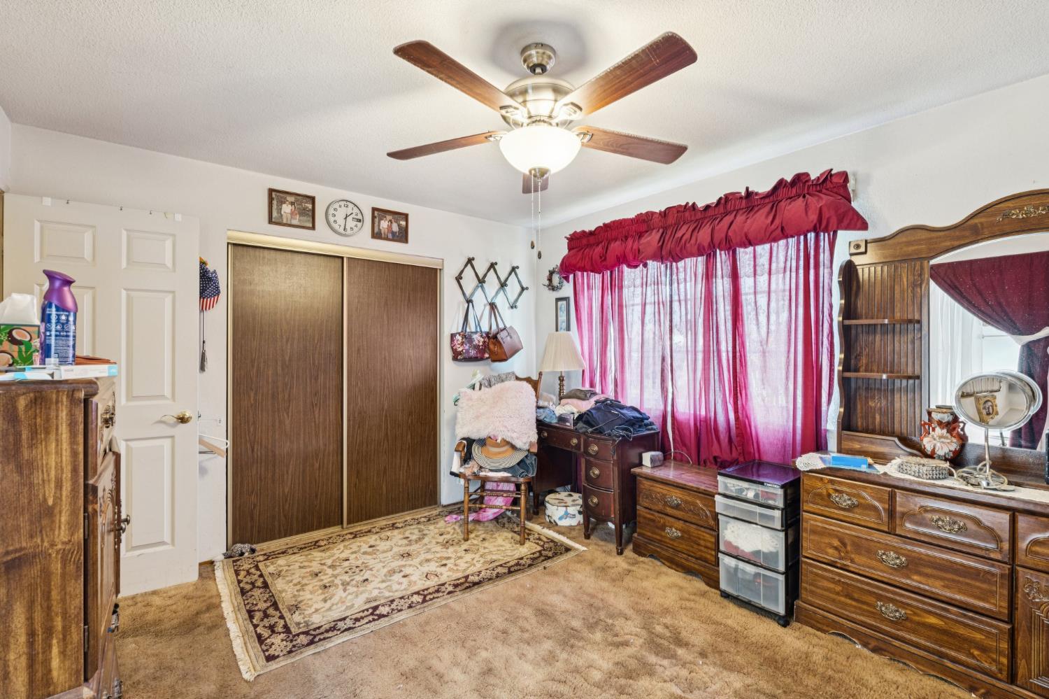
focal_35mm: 16
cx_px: 524
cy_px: 350
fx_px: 466
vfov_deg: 73.7
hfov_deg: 96.8
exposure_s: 1/4
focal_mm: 16
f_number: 8
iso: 400
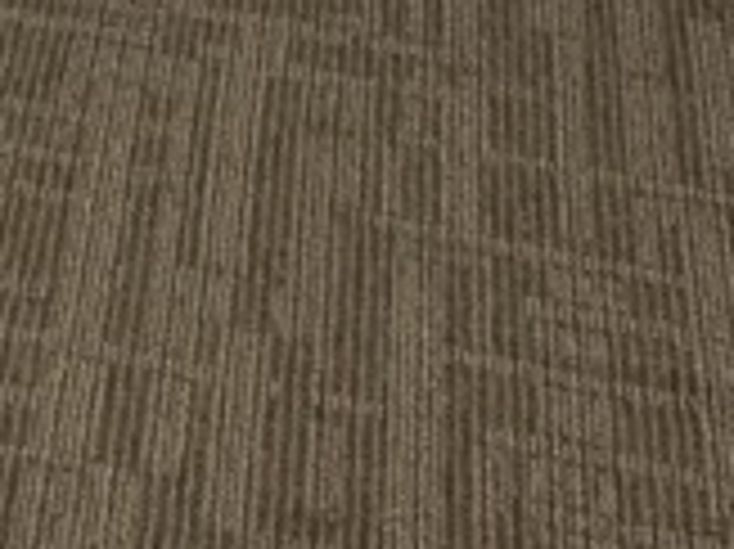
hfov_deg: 7.8
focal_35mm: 204
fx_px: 4322
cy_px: -1030
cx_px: -1752
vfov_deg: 6.7
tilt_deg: -10.9
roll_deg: +0.4
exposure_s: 1/60
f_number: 1.5
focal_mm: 5.7
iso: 100
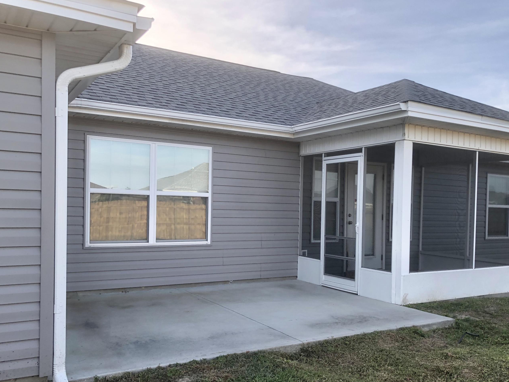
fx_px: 485
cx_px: 295
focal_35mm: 33
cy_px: 224
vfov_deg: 42.8
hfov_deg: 55.1
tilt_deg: -1.9
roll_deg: -0.3
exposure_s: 1/400
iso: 20
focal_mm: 3.99
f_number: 1.8
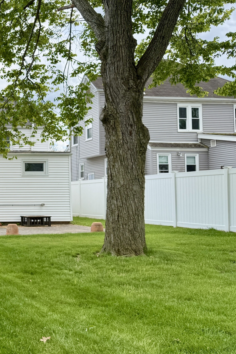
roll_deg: +0.0
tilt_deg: +2.2
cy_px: 185
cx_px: -69
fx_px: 452
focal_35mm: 46
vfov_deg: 42.7
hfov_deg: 25.3
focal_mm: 6.76
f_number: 1.78
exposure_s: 1/2232
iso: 80
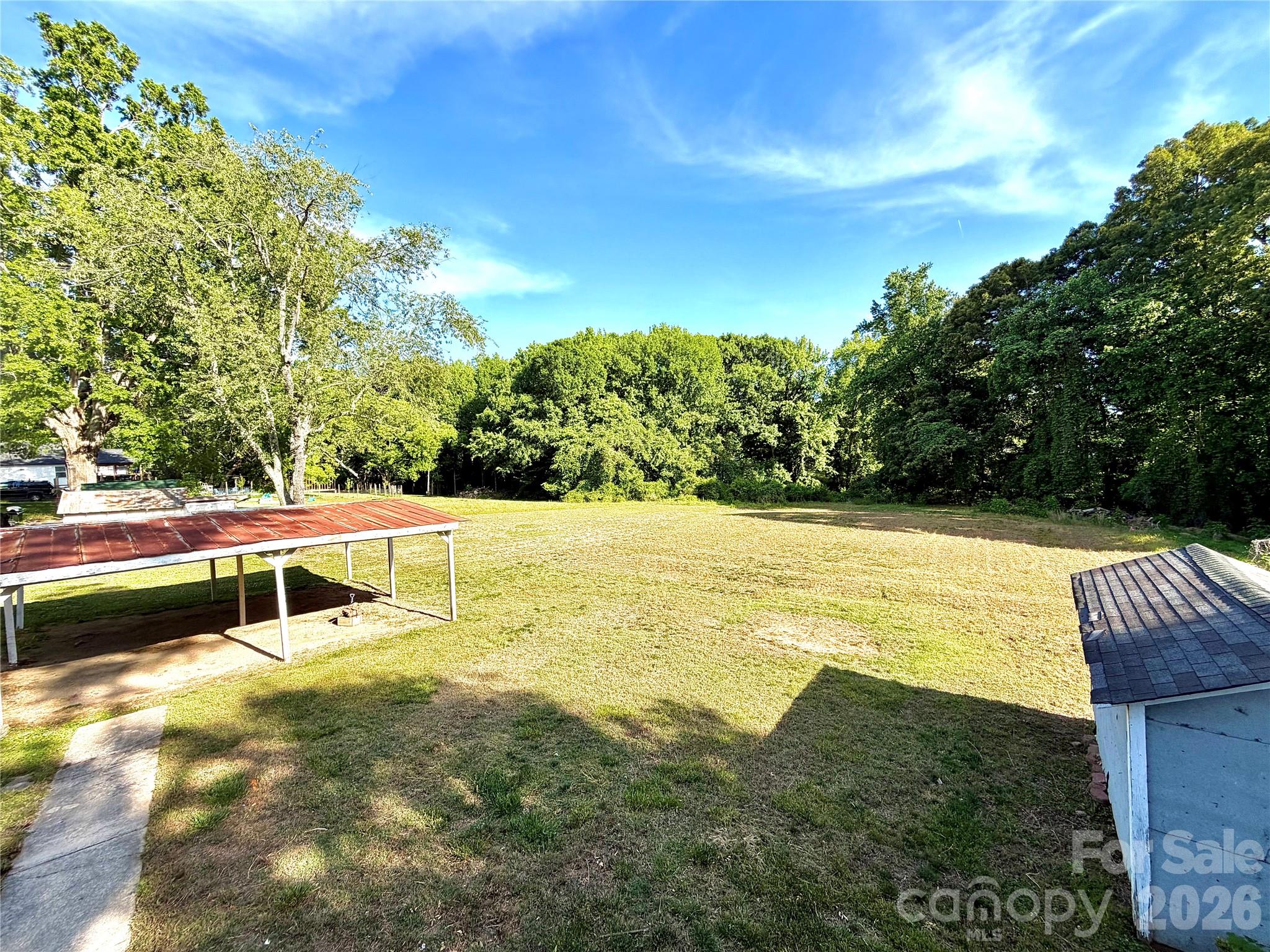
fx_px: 514
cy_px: 476
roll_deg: +3.1
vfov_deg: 85.7
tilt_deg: -2.8
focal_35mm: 14
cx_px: 635
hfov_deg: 102.1
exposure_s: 1/709
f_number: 2.2
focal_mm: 2.22
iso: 40
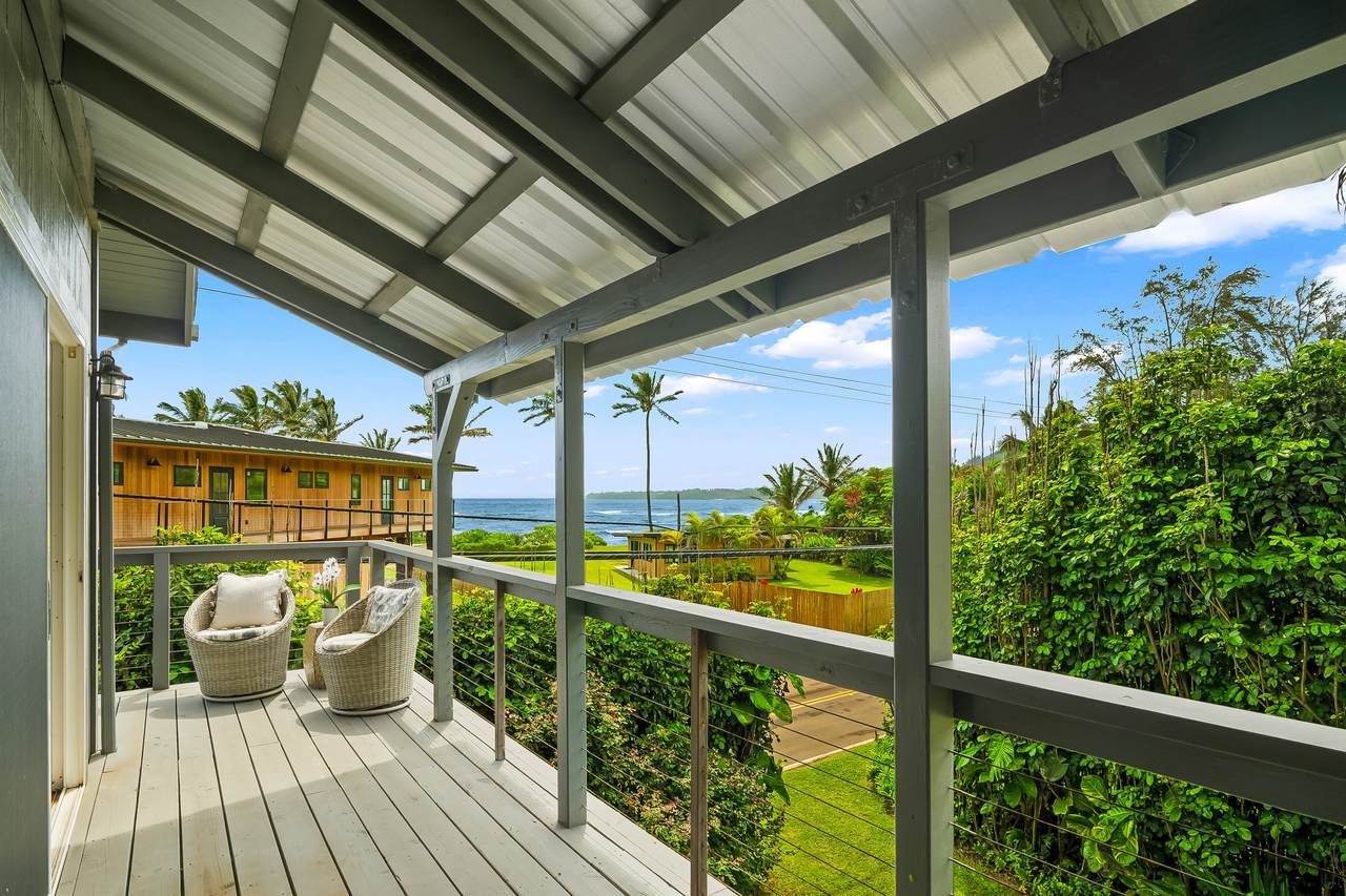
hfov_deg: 96.7
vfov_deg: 73.7
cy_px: 448
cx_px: 673
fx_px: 598
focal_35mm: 16
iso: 640
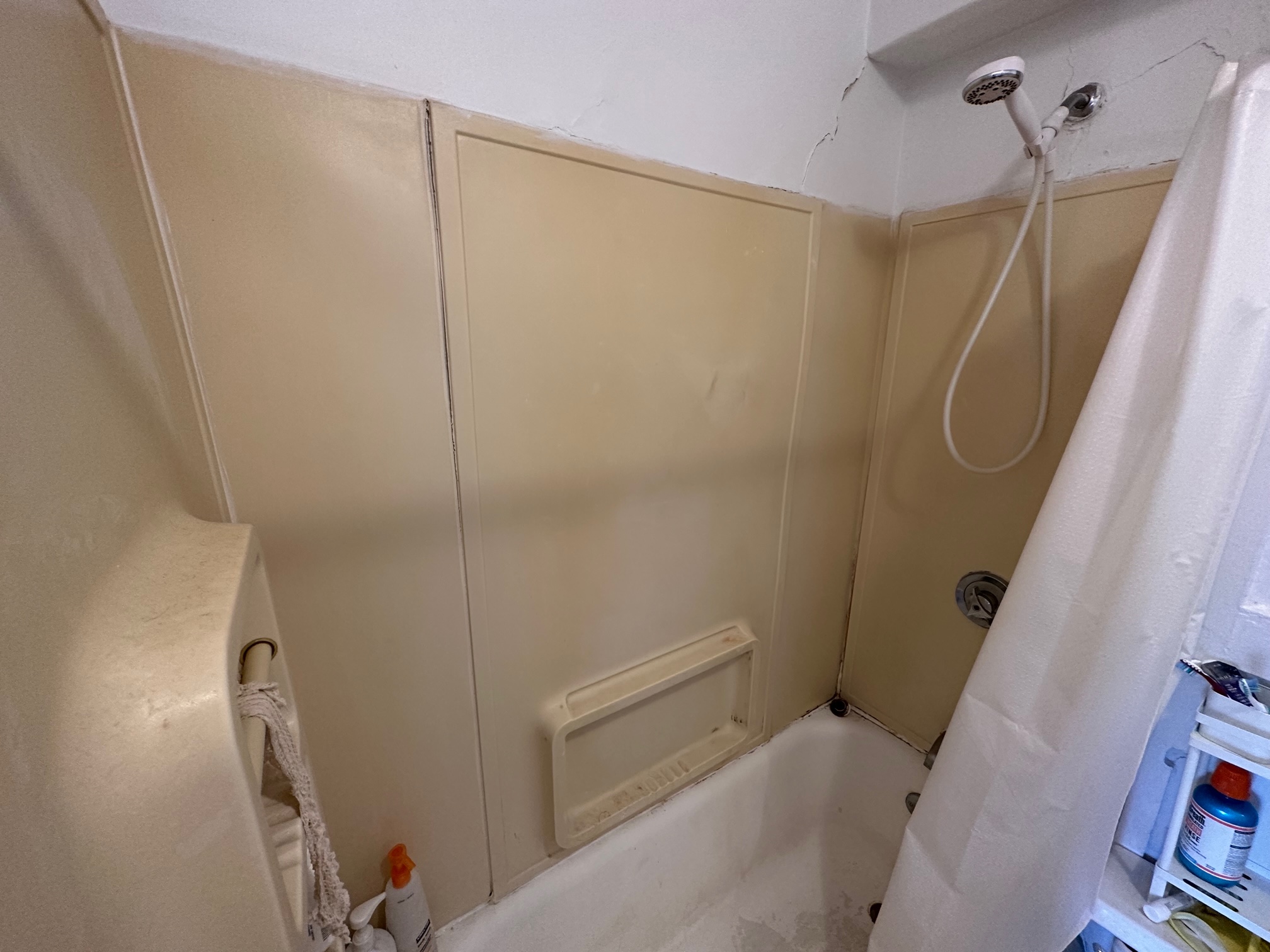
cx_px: 635
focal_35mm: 14
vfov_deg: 85.7
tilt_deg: -15.9
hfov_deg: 102.1
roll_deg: +0.5
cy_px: 476
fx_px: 514
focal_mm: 2.22
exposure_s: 1/60
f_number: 2.2
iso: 250
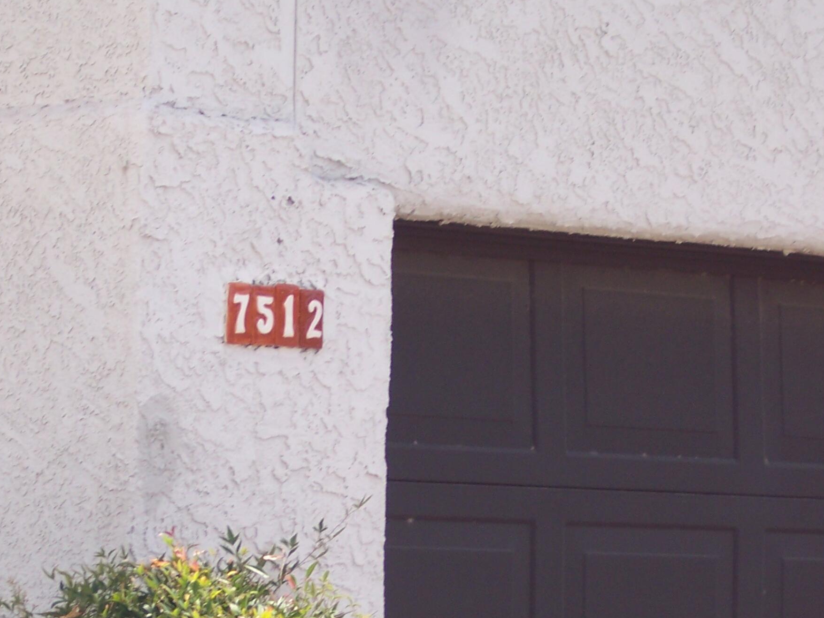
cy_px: 389
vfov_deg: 7.4
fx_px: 4760
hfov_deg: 9.9
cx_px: 137
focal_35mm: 200
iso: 100
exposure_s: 1/350
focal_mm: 24
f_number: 4.8
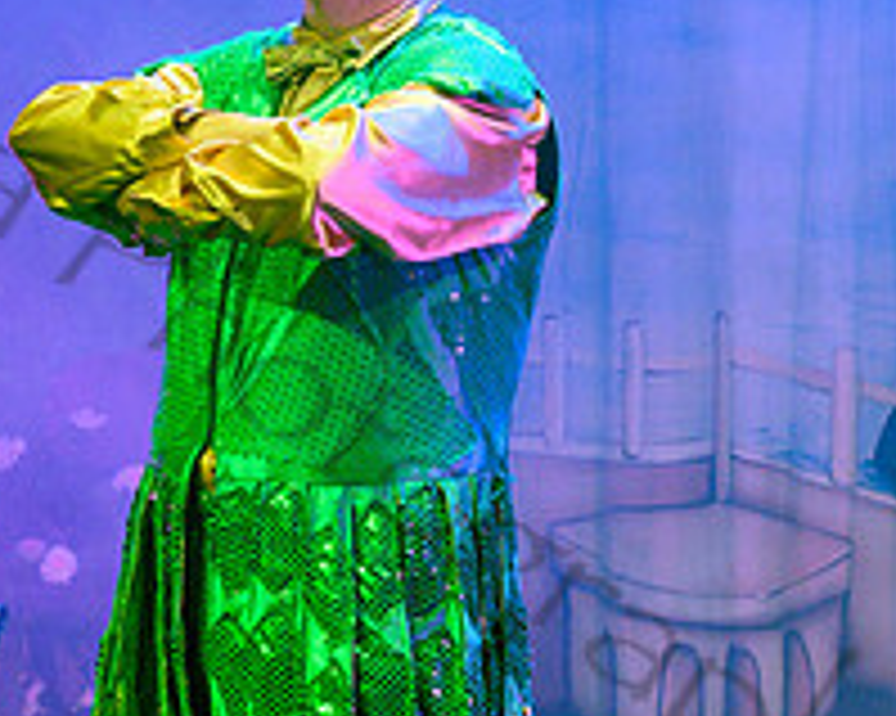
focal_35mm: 254
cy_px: 101
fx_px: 6732
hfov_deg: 7.6
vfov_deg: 6.1
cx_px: 189
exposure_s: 1/125
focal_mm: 70
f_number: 4
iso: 1000
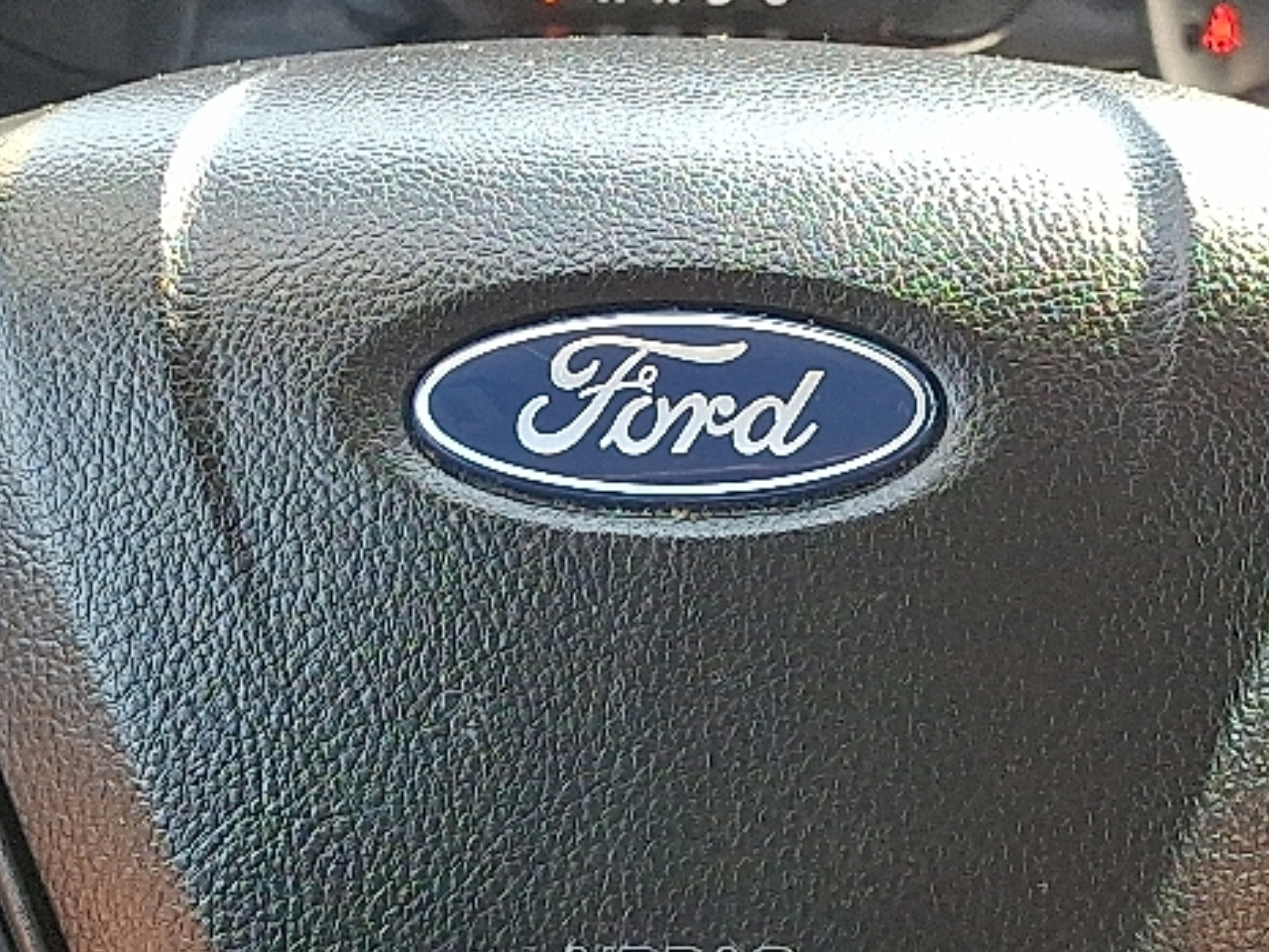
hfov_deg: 22.7
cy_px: 450
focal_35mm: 86
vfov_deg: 17.2
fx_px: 3154
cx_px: 671
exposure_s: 1/120
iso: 69
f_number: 1.8
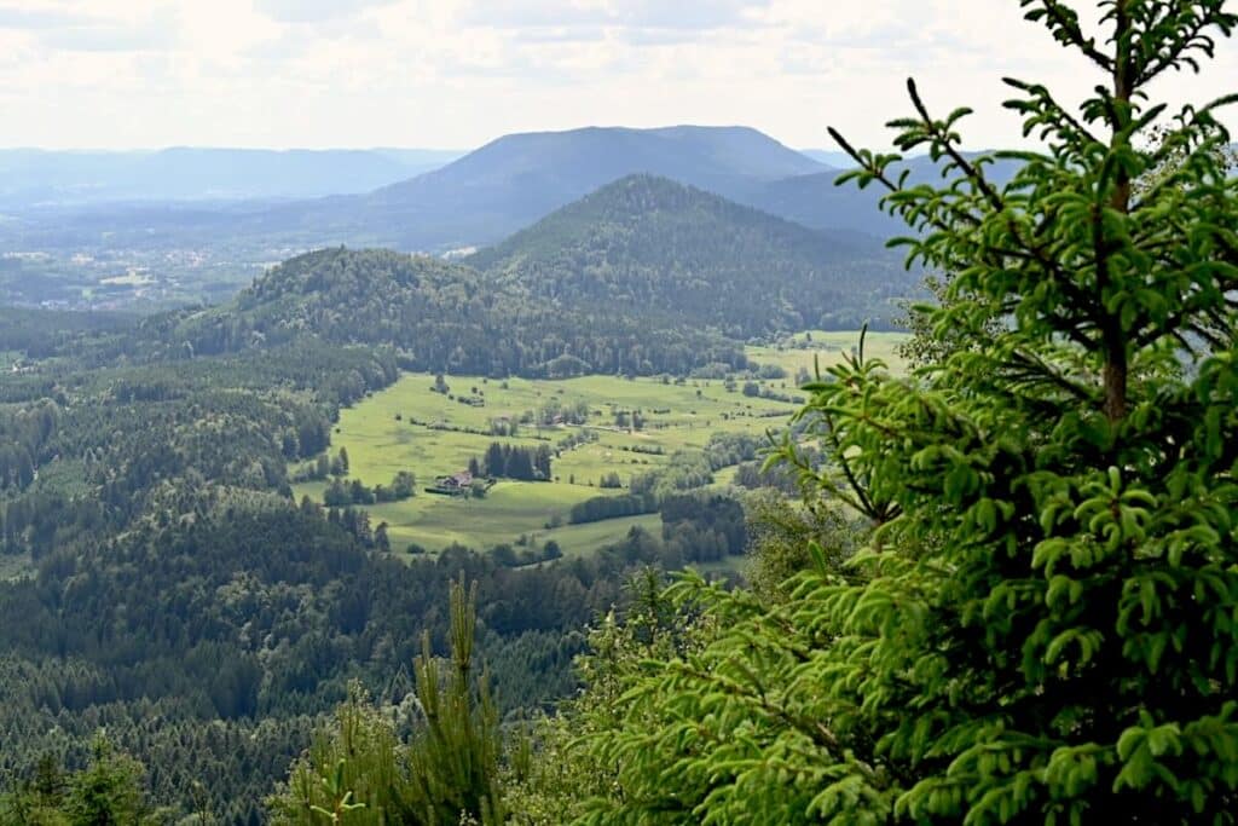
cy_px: 413
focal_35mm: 37
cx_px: 619
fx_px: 1272
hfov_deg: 51.9
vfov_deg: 36.0
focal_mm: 37
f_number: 6.3
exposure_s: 1/320
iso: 100
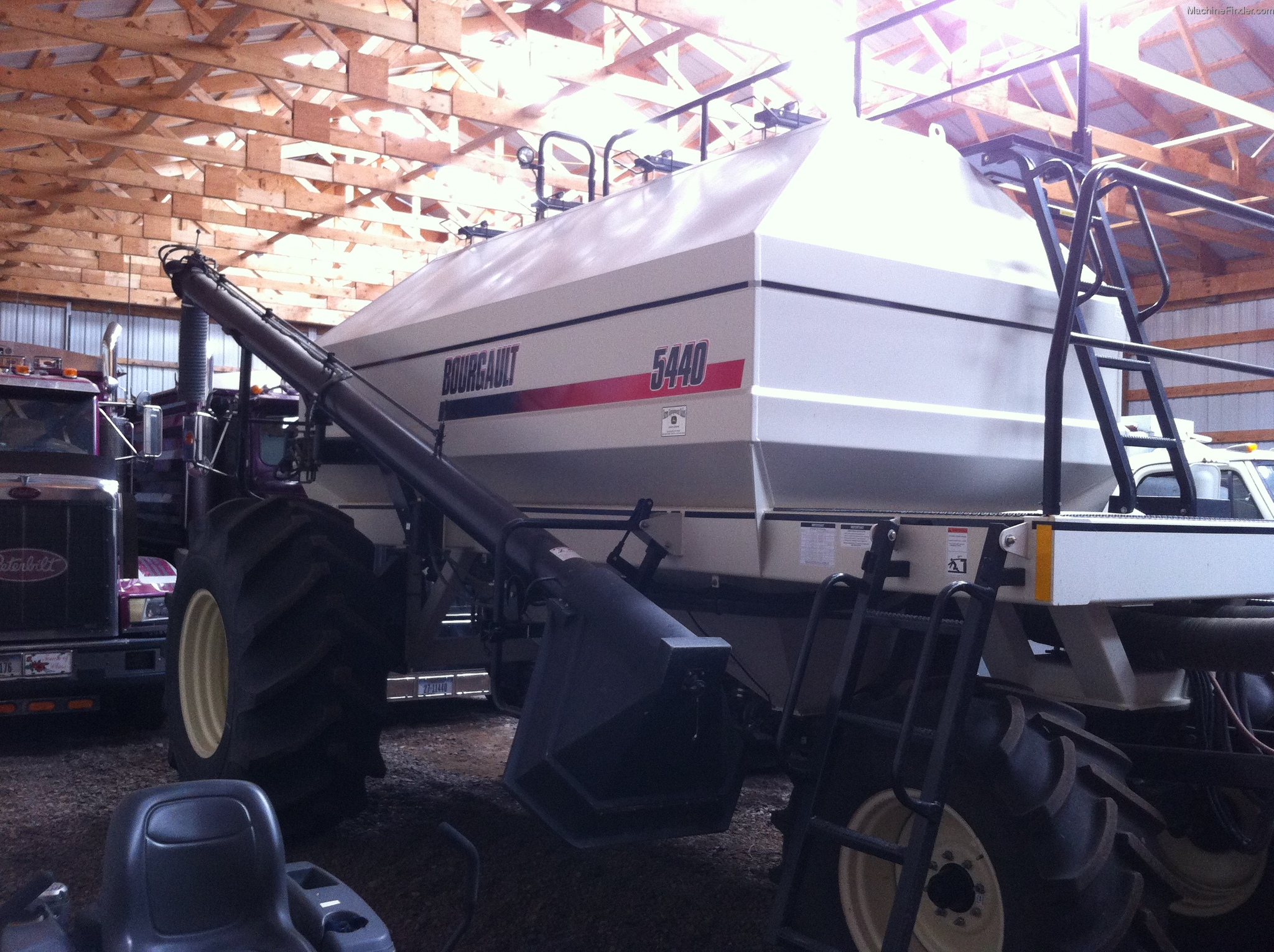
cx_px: 637
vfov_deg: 40.6
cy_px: 476
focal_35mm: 35
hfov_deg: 52.7
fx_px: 1286
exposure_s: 1/15
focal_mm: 3.85
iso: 200
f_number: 2.8
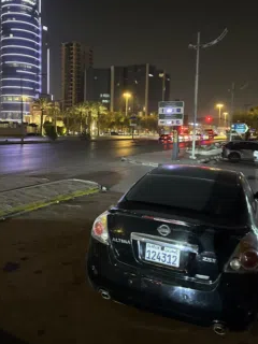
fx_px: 298
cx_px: 109
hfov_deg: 46.6
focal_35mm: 30
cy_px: 149
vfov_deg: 59.8
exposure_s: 1/30
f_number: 1.78
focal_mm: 6.86
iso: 1250
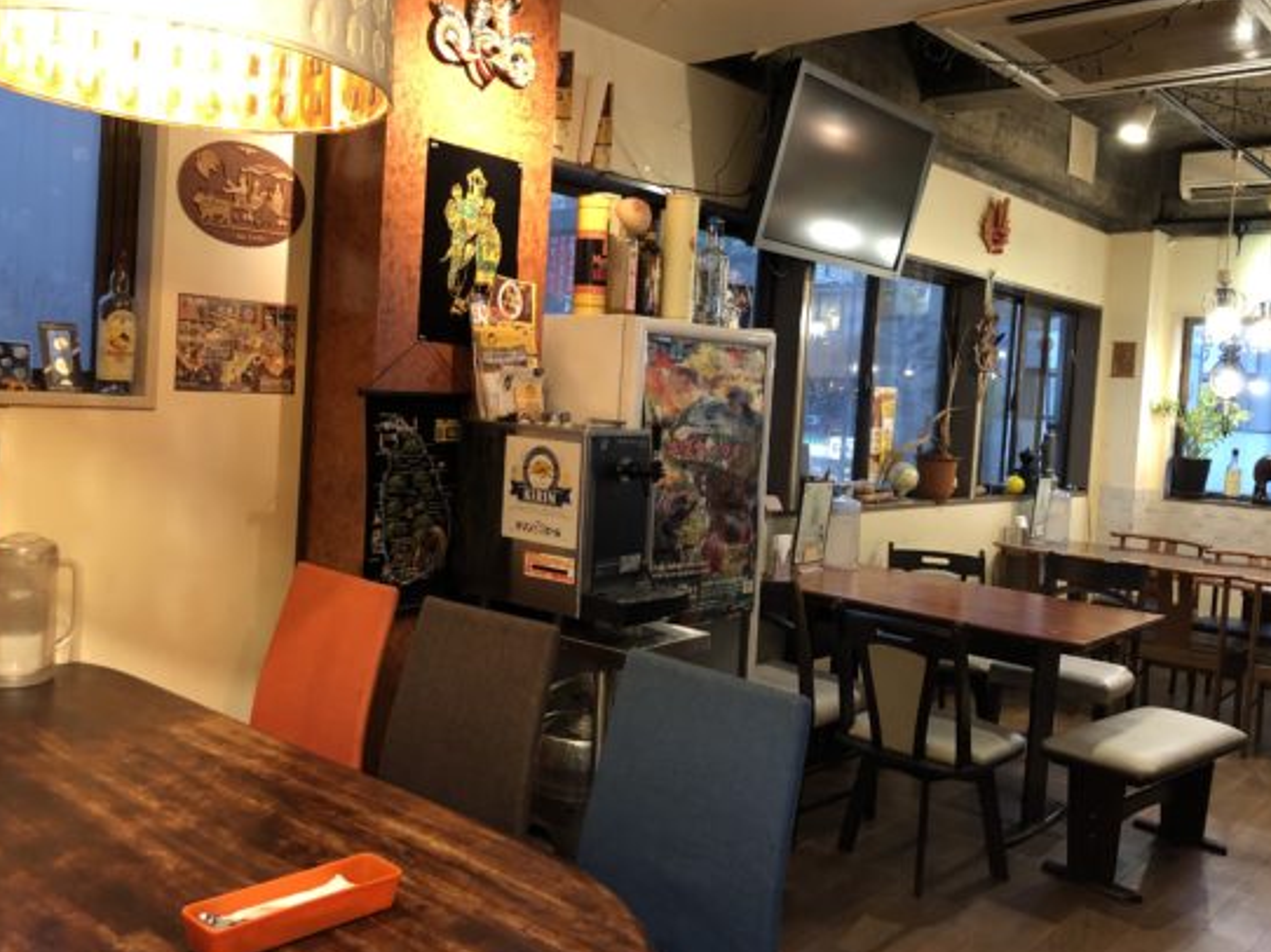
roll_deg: -2.7
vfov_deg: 45.4
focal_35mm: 31
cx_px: 607
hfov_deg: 58.4
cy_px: 446
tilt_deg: -2.6
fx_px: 1138
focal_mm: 3.99
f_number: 1.8
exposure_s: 1/13
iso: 100
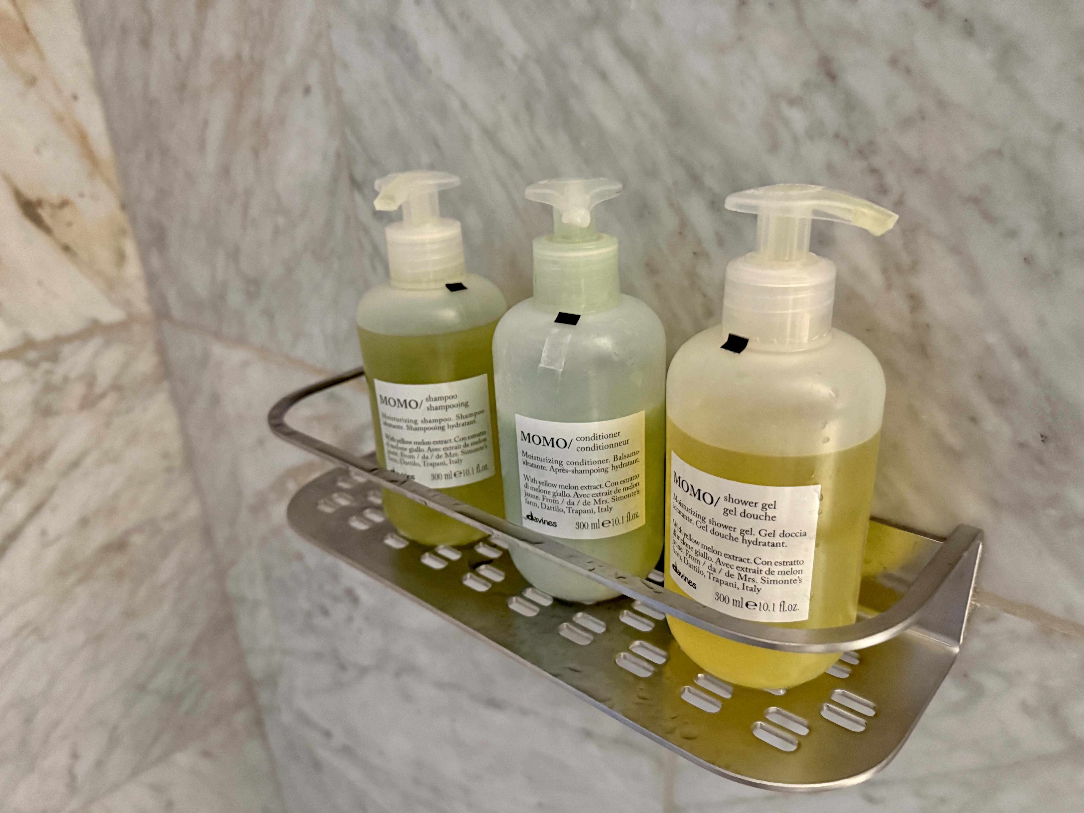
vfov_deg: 56.8
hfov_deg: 71.6
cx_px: 542
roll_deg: +3.1
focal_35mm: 24
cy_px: 406
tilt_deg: -23.0
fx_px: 752
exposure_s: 1/40
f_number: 1.78
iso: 800
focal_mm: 6.76
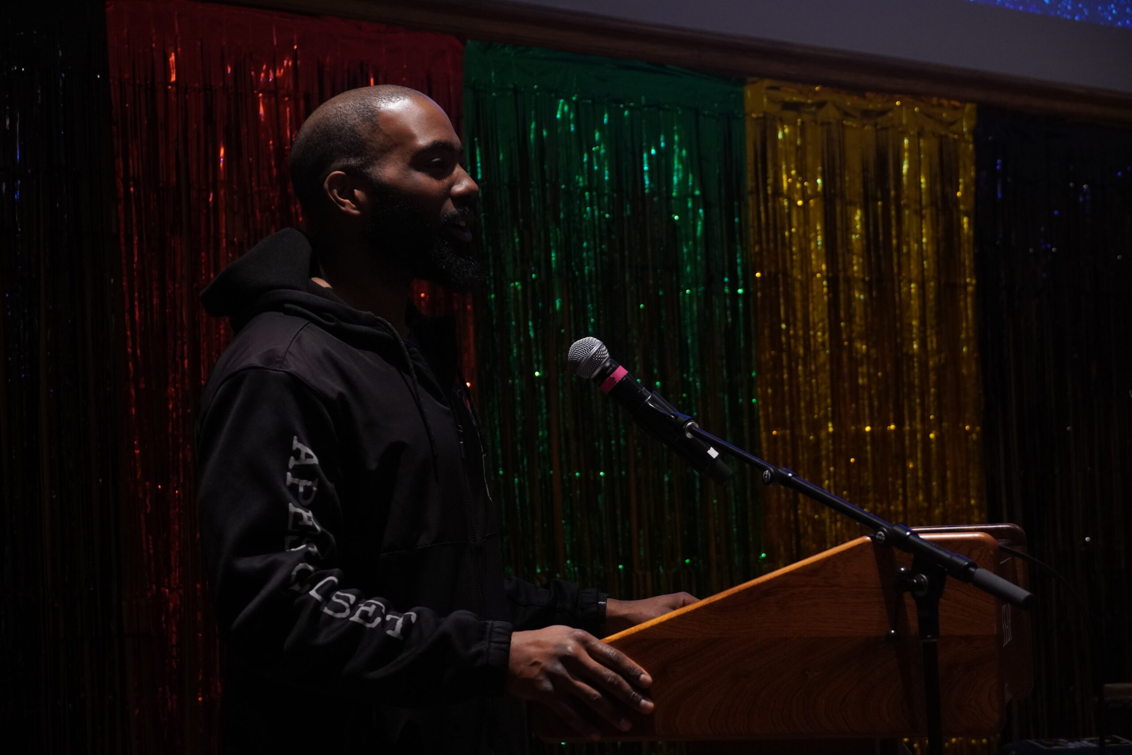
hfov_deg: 22.6
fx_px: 2830
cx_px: 566
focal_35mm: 90
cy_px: 378
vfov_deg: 15.2
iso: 1250
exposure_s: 1/25
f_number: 5.6
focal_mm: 60
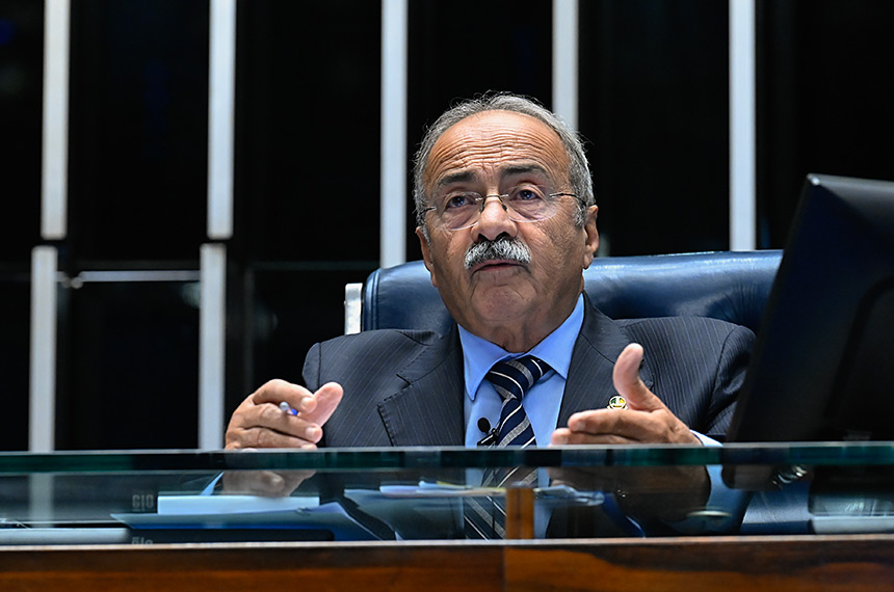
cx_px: 447
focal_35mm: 200
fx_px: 4957
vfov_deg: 6.8
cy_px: 296
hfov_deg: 10.3
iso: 6400
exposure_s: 1/125
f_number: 6.3
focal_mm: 200
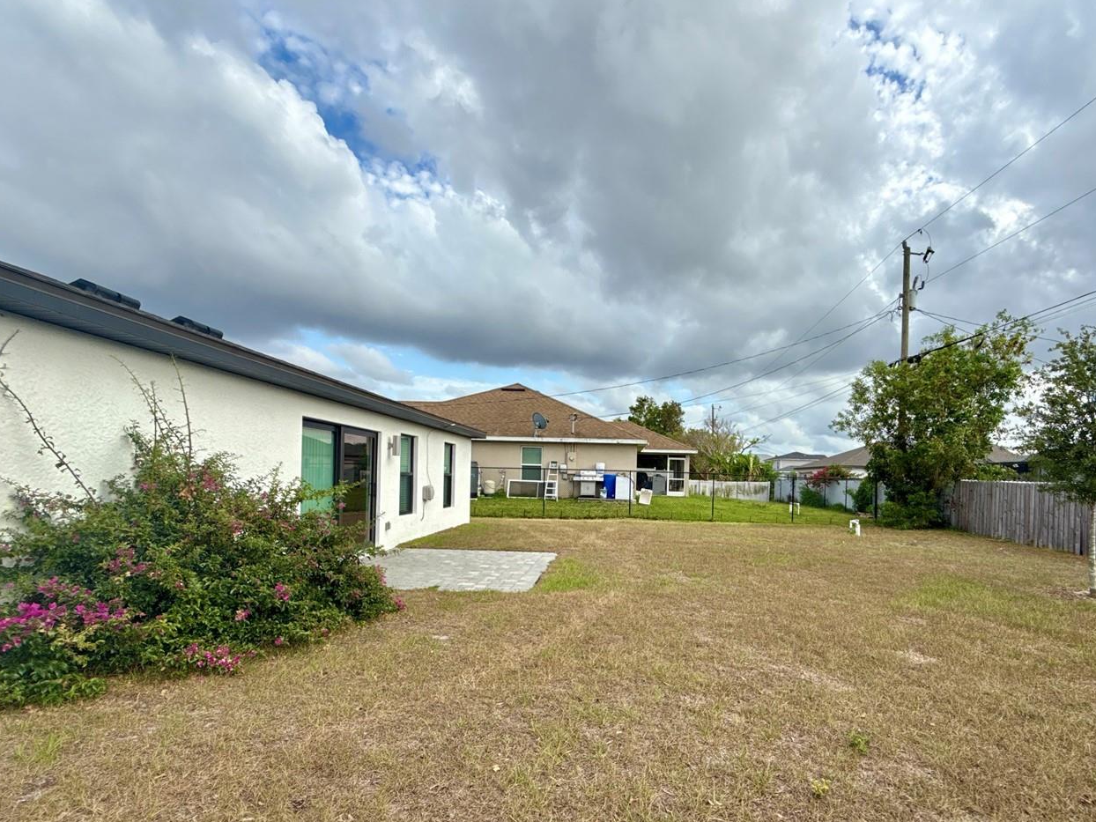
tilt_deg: +2.1
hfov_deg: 87.2
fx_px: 570
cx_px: 626
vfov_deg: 71.1
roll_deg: -0.7
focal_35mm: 18
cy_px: 481
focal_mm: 2.22
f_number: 2.2
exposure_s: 1/970
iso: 50
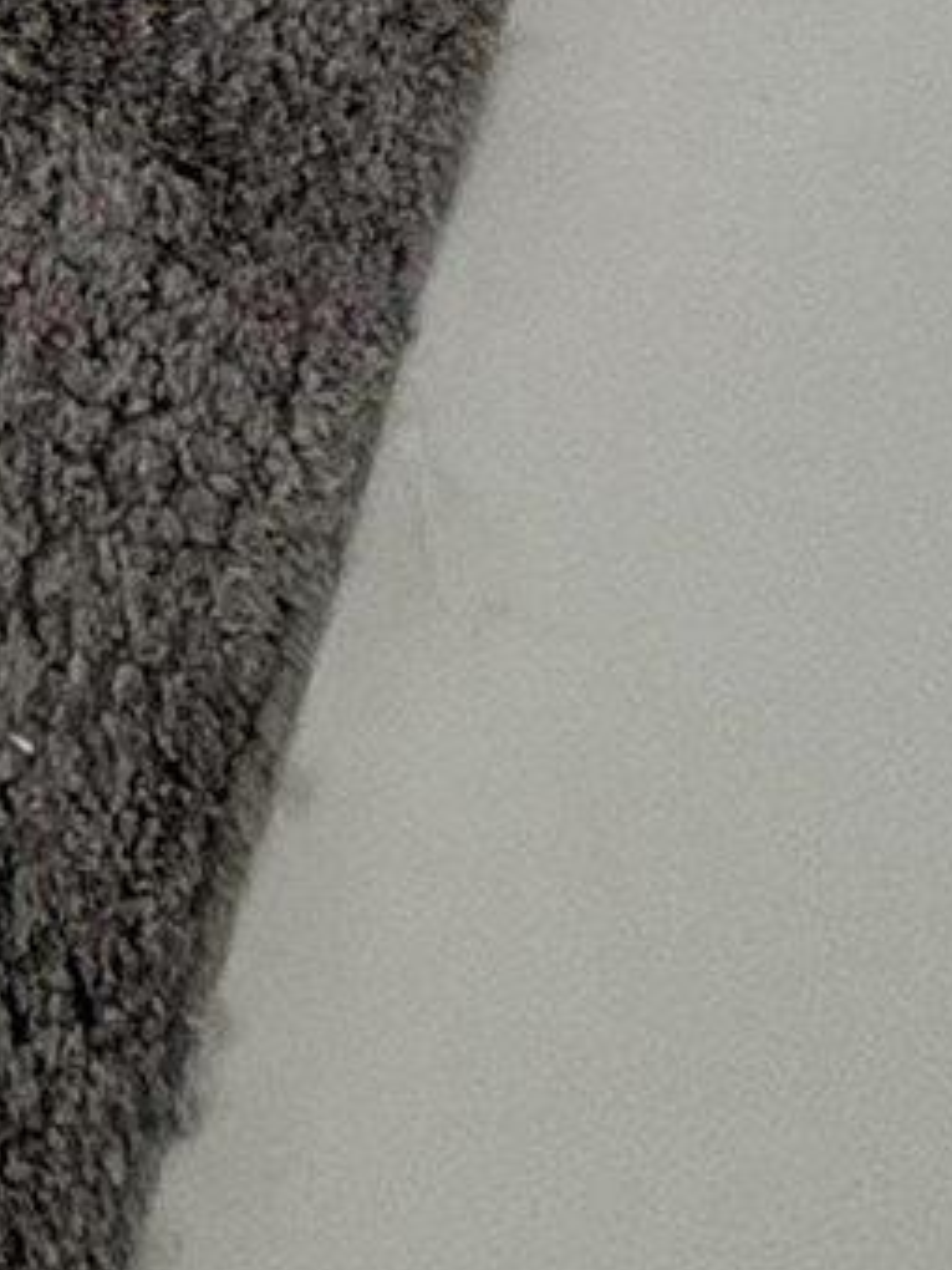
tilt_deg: -17.9
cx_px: -1923
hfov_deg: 10.6
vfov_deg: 12.0
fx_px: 3484
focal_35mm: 95
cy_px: -2376
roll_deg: +1.6
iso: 200
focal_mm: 2.22
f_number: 2.2
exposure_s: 1/99
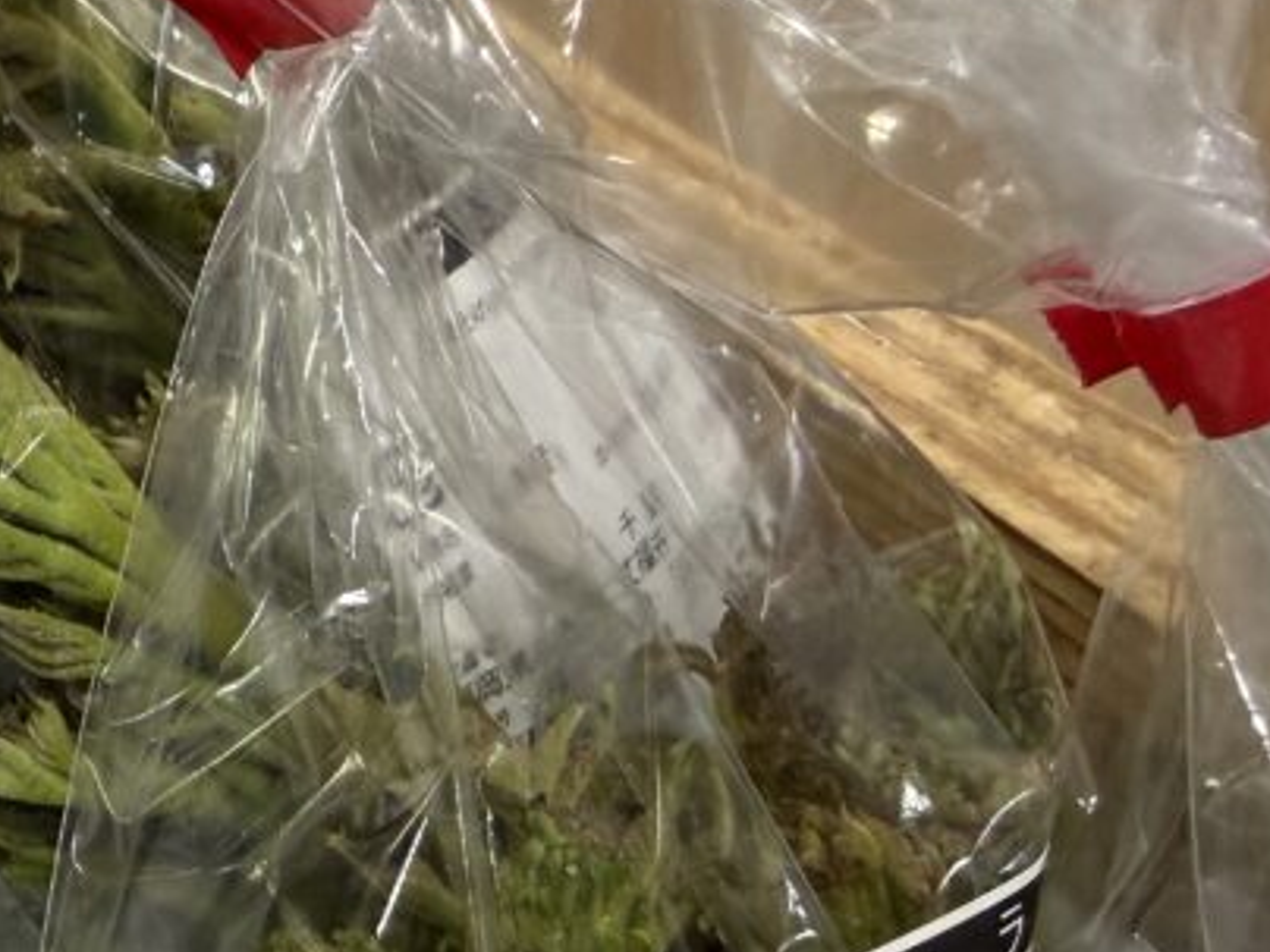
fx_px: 2091
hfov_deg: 30.4
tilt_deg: -53.4
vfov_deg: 25.6
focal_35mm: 57
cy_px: 588
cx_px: -110
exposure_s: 1/60
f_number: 2.2
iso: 200
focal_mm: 2.22
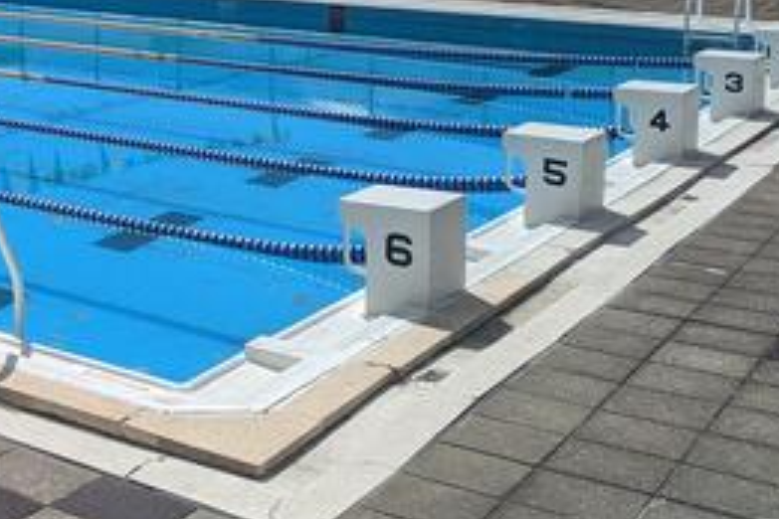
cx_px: -143
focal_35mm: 67
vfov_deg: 19.5
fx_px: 1450
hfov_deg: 26.8
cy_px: -49
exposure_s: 1/4348
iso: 43
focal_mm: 6.81
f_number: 1.85
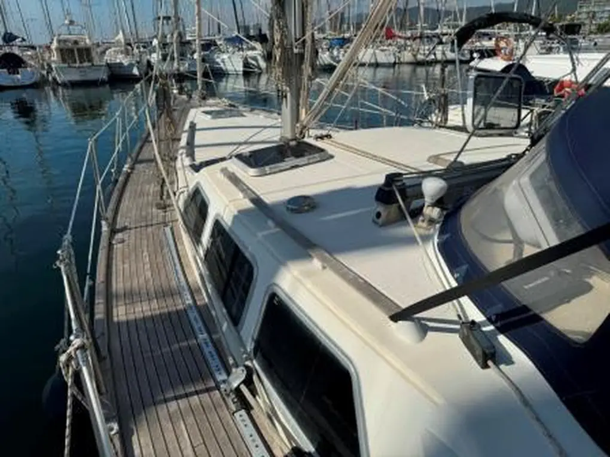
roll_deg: +1.2
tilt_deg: -22.9
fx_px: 423
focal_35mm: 24
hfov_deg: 71.6
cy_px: 228
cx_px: 305
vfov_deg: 56.8
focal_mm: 6.86
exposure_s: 1/15152
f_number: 1.78
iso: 100
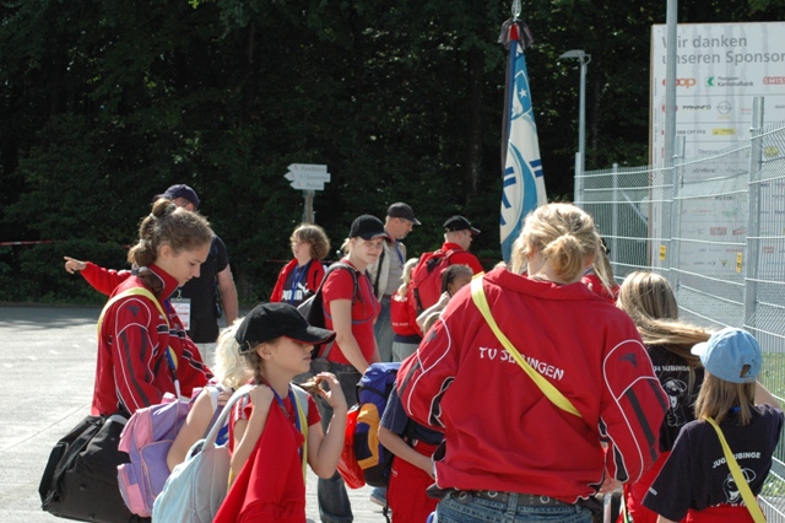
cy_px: 262
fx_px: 2550
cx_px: 392
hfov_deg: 17.5
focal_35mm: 117
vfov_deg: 11.7
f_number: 10
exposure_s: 1/400
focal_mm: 78
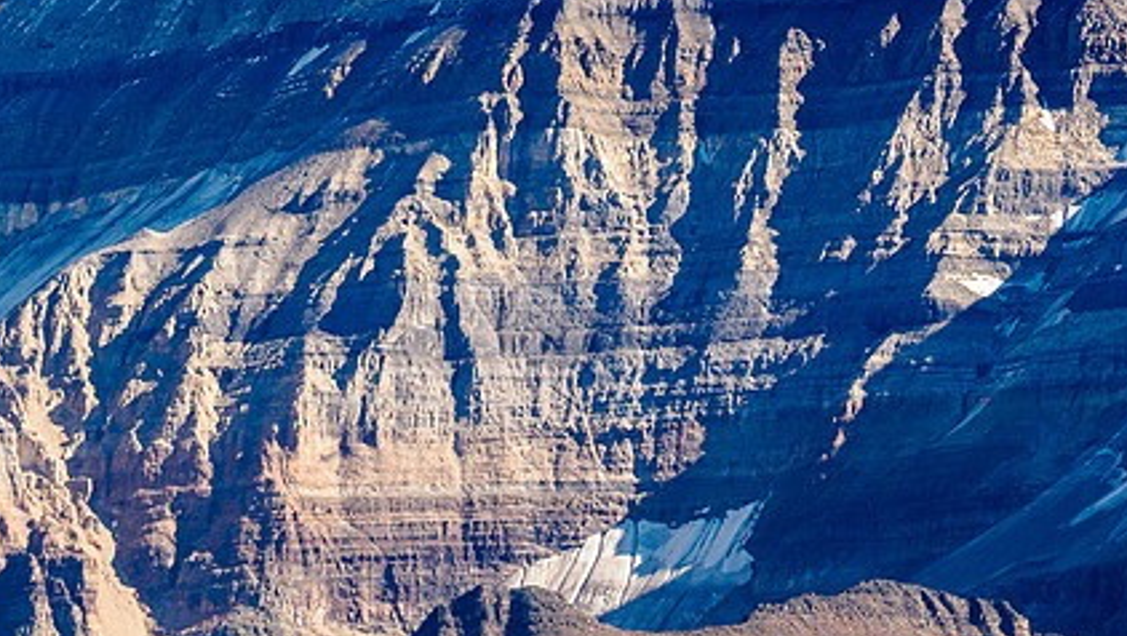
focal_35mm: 413
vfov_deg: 2.9
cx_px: 401
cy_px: 116
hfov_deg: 5.2
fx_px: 12350
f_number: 8
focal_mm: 138
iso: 640
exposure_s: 1/250
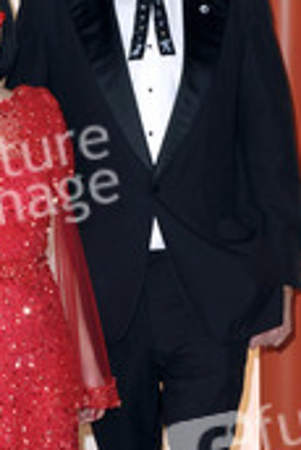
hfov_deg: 10.5
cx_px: 62
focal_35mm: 130
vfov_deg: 15.7
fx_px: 1627
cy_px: 319
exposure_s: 1/200
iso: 1600
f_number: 7.1
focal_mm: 56
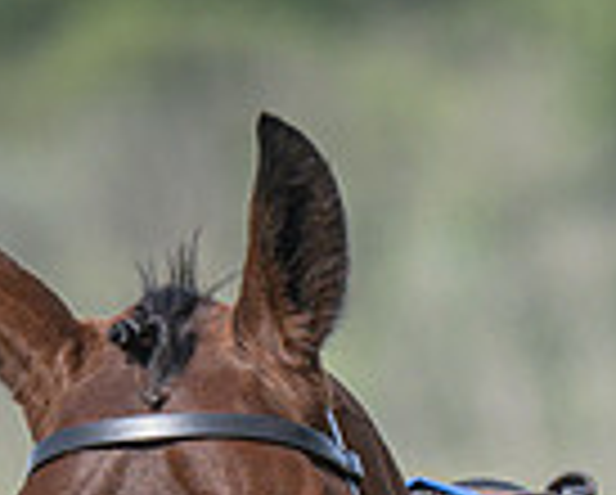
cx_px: 920
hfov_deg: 1.4
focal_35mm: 1342
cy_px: 967
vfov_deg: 1.2
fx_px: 24501
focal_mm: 190
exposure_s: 1/1600
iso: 200
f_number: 4.5
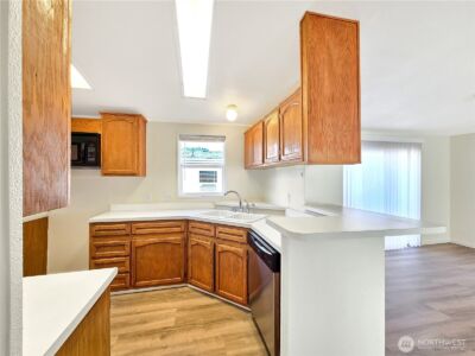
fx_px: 178
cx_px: 238
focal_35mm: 13
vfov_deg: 89.9
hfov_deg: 106.2
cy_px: 178
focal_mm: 2.2
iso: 64
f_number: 2.2
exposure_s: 1/60
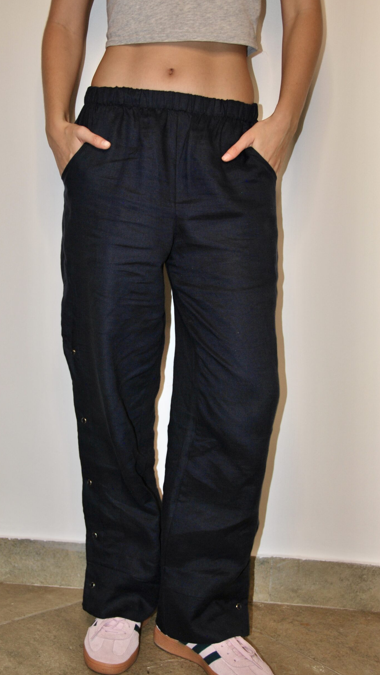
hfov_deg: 26.7
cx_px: 150
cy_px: 332
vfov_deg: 45.9
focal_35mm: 45
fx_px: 798
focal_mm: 27
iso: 200
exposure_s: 1/60
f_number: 4
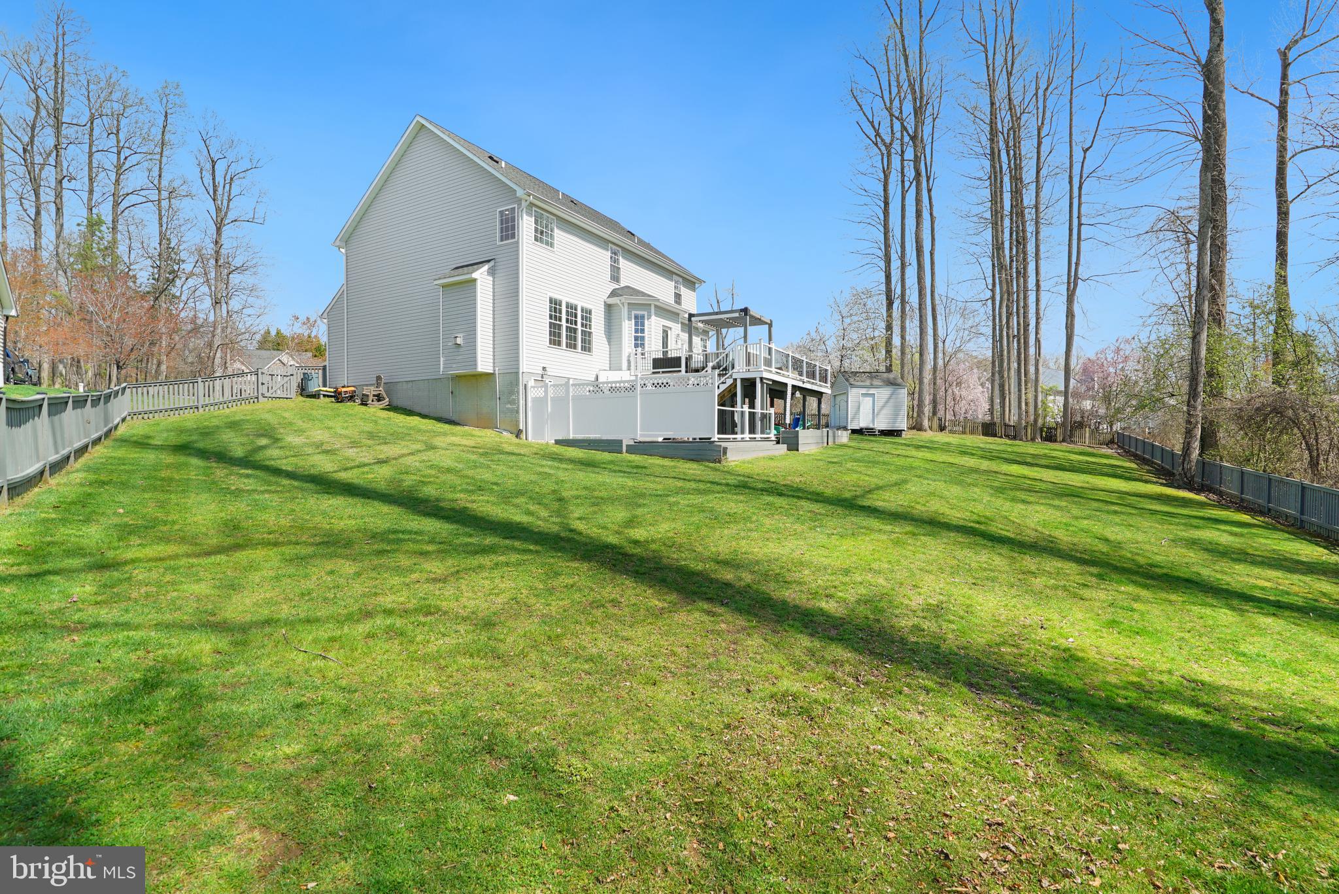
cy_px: 447
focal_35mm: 16
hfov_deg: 96.7
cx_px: 670
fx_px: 595
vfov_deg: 73.8
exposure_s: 1/250
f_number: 8
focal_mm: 16
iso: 320
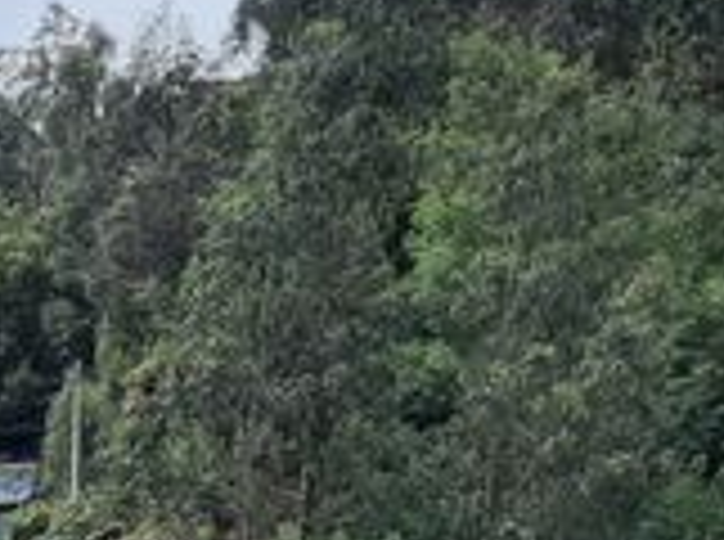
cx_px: -749
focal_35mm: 108
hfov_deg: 14.8
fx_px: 2254
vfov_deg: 12.6
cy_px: 914
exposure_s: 1/2096
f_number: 1.7
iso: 40
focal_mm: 3.93
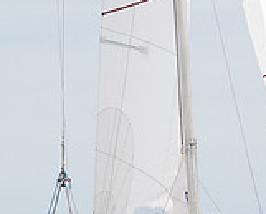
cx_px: 76
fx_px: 3860
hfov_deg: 3.9
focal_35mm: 490
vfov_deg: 3.2
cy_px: 307
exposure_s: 1/2500
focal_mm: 66
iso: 400
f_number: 5
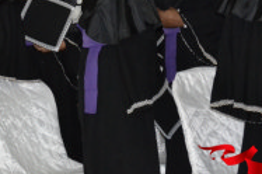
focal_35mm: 193
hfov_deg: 10.6
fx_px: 1402
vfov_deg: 7.1
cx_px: 45
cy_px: 5
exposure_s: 1/60
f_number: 5.3
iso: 3200
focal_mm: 48
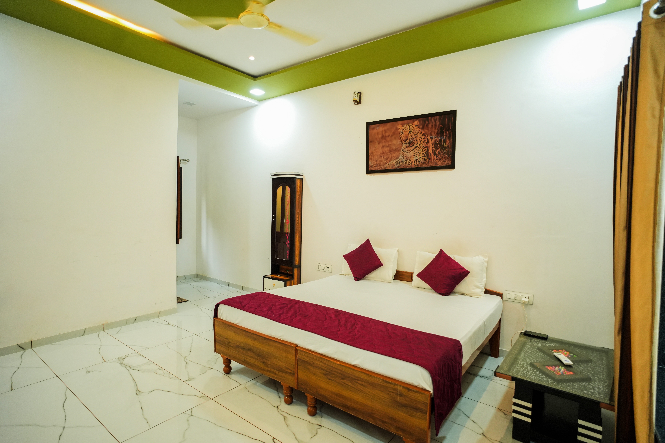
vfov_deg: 67.4
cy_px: 222
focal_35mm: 18
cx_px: 332
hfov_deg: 90.0
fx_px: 332
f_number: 2.8
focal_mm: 18
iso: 1250
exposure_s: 1/125
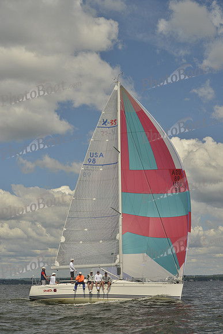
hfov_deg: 19.5
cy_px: 167
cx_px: 112
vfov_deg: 28.8
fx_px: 650
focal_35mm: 70
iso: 200
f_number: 7.1
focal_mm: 70
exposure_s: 1/640
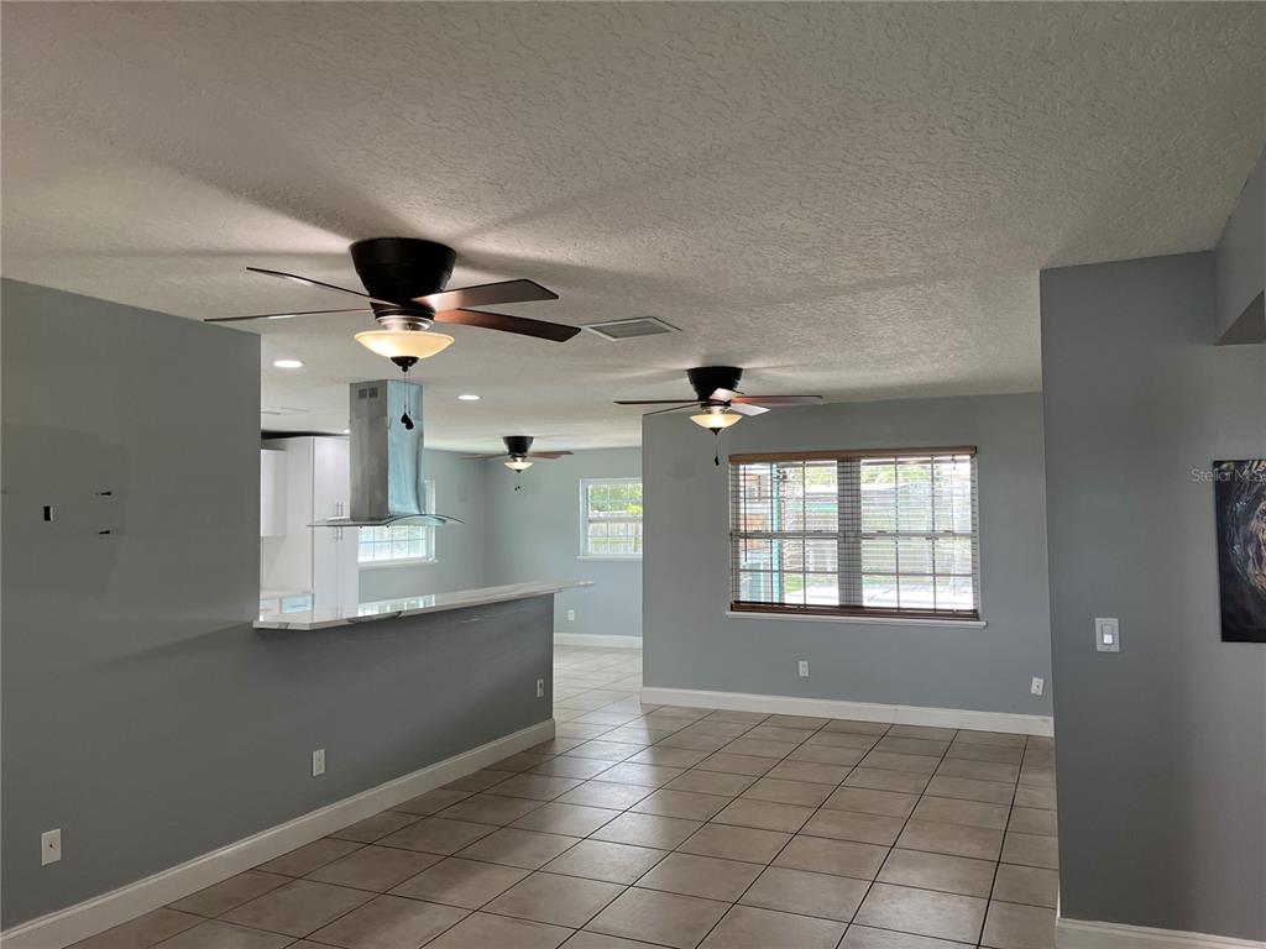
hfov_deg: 67.3
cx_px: 633
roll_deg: +1.0
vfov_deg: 53.1
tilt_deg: +1.3
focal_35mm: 26
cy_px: 474
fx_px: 951
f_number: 1.6
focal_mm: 5.1
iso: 64
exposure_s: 1/120
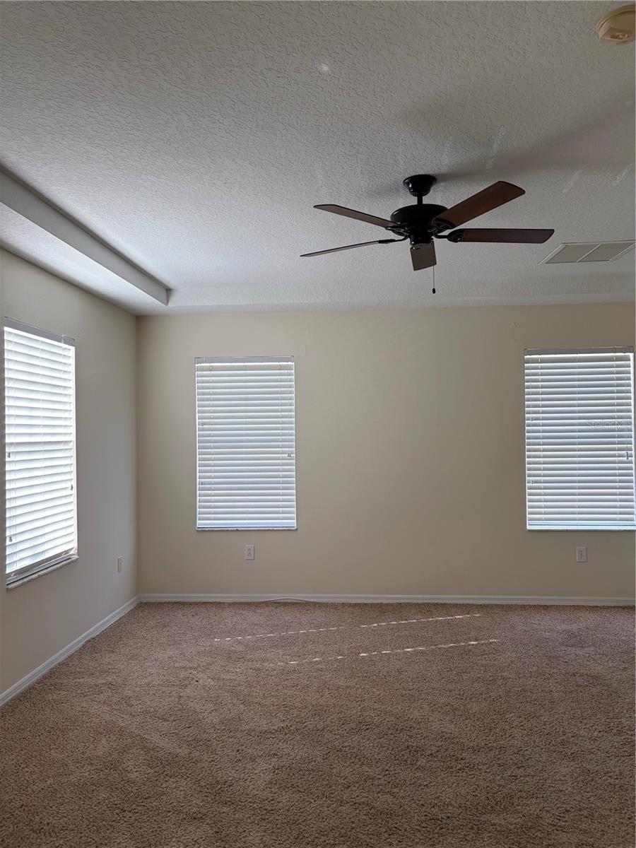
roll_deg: +1.6
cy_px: 424
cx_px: 318
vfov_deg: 67.3
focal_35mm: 26
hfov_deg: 53.1
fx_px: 637
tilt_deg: +2.2
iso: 50
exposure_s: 1/120
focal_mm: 5.96
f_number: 1.6
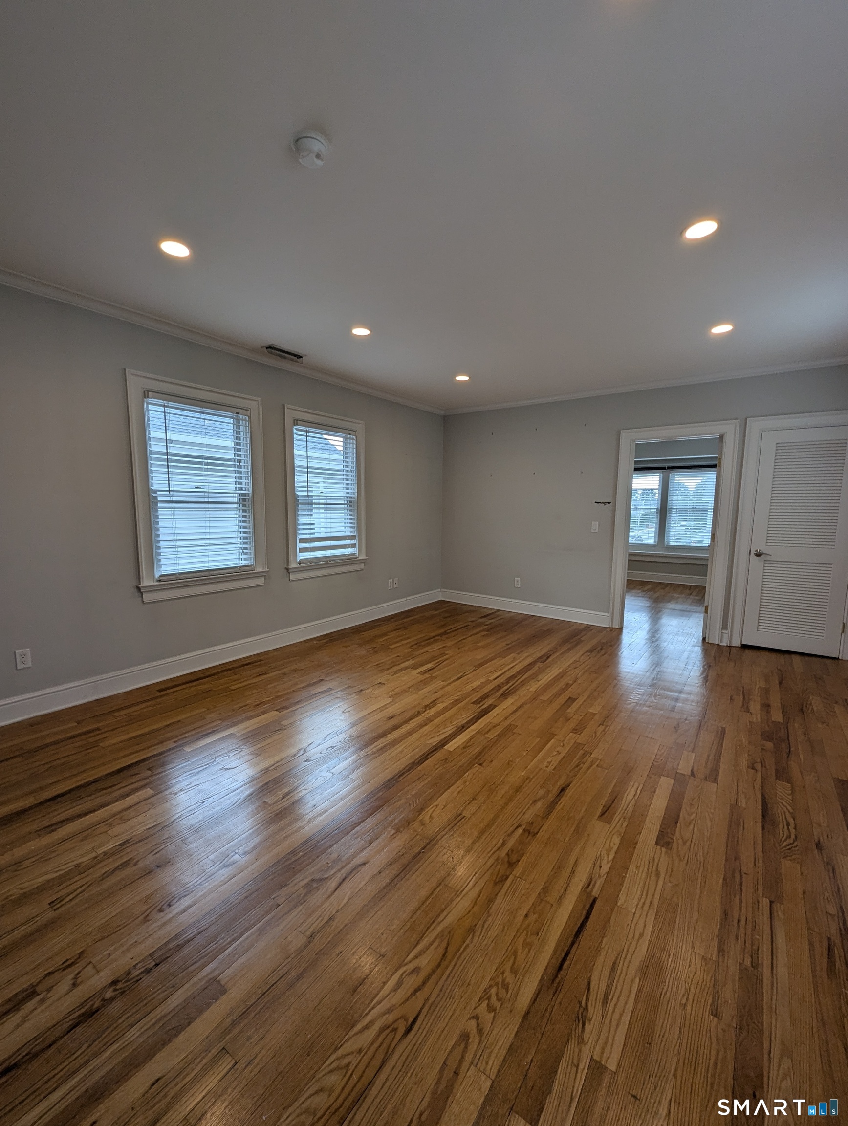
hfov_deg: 90.1
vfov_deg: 106.1
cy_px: 563
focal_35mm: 13
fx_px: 424
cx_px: 424
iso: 46
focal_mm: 1.95
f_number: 2.2
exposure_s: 1/60.2
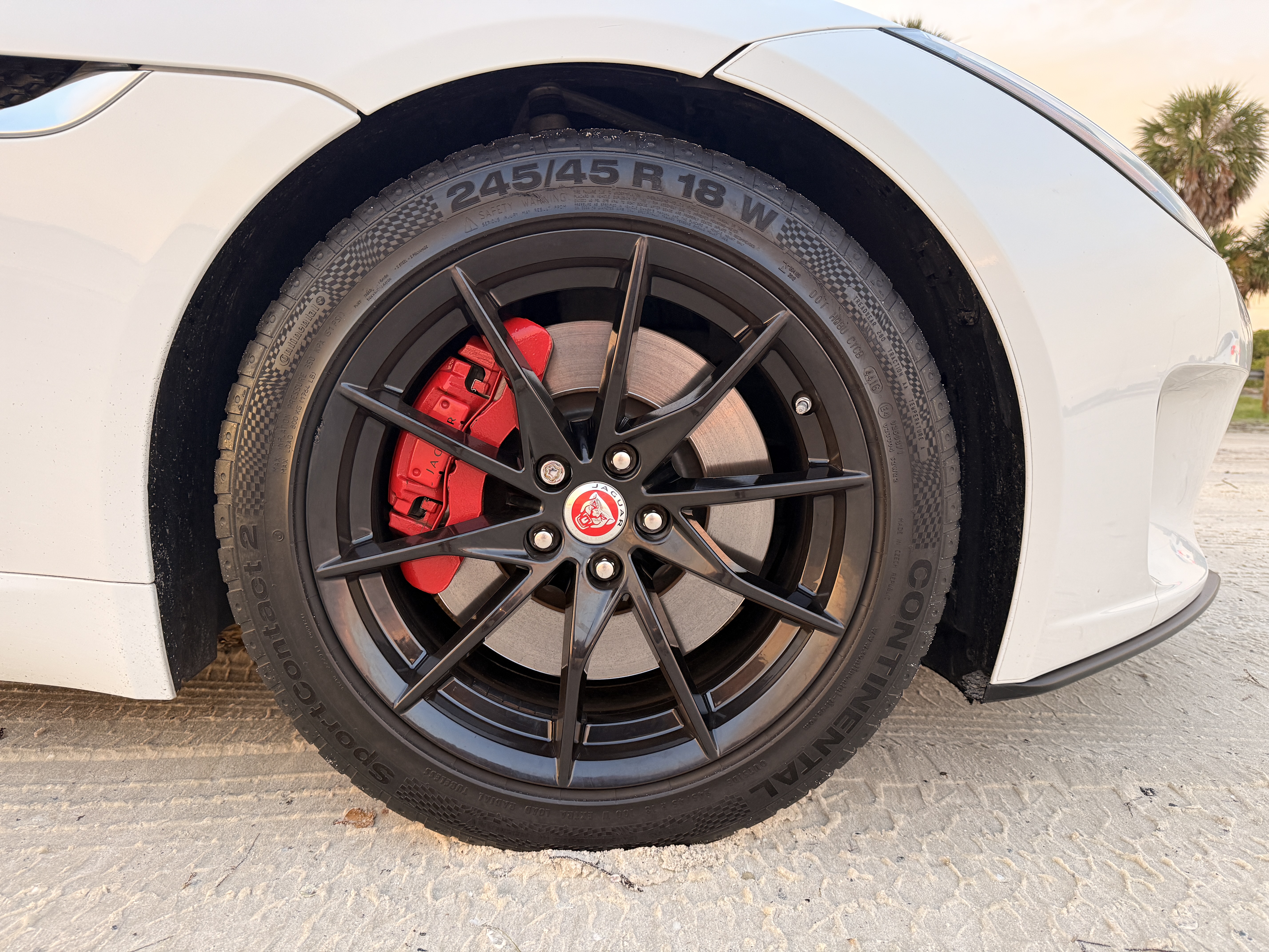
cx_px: 634
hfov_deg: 71.6
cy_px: 476
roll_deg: -1.8
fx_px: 880
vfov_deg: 56.8
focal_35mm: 24
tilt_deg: -4.3
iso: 200
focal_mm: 6.76
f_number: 1.78
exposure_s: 1/81
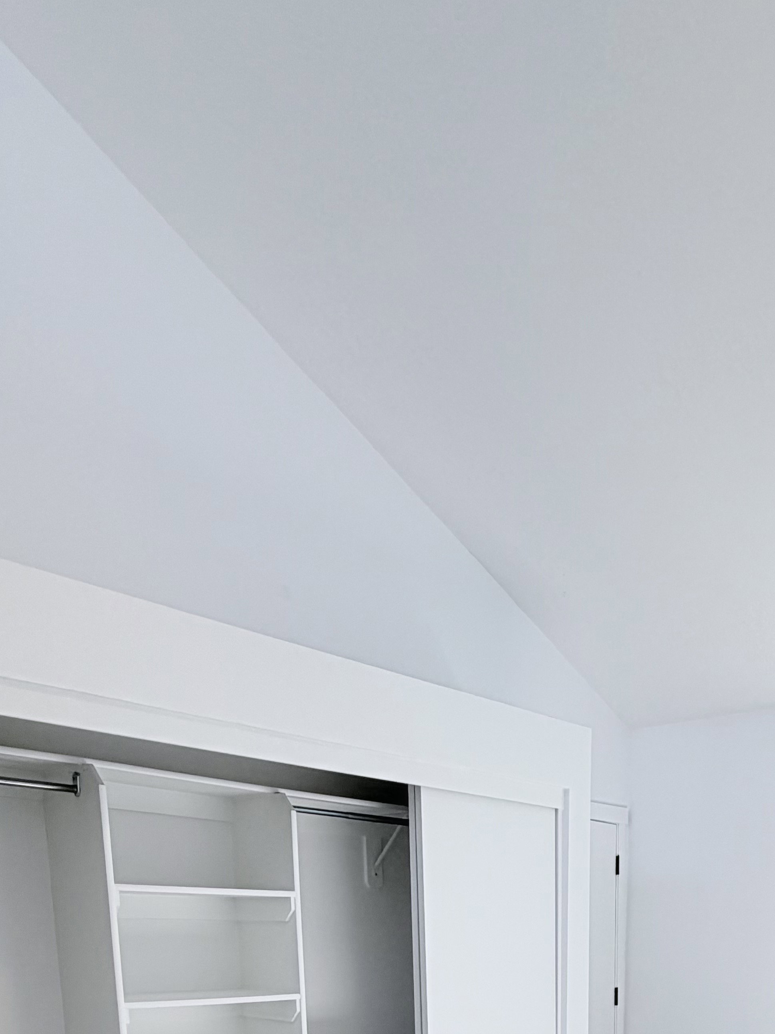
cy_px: 1114
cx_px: 608
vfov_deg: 45.3
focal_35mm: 31
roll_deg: -0.5
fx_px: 925
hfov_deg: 43.5
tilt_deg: -11.2
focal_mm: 2.22
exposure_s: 1/182
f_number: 2.2
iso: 40
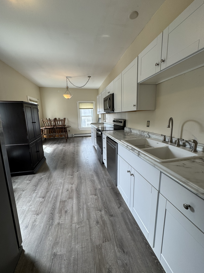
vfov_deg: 102.1
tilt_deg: -10.7
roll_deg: +0.7
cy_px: 136
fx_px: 110
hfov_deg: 85.7
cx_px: 102
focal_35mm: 14
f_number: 2.2
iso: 80
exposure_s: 1/120
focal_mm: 2.22
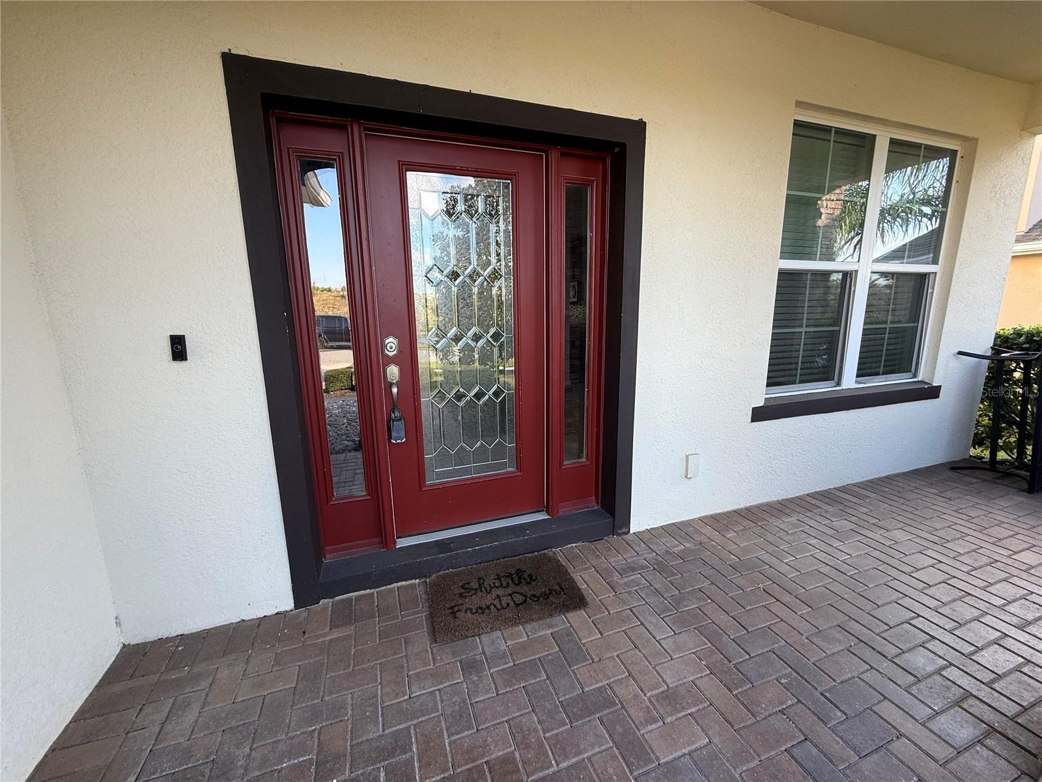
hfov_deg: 102.1
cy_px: 391
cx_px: 521
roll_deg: +1.4
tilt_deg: -10.7
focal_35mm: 14
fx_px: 421
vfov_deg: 85.7
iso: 40
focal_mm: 2.22
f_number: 2.2
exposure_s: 1/99
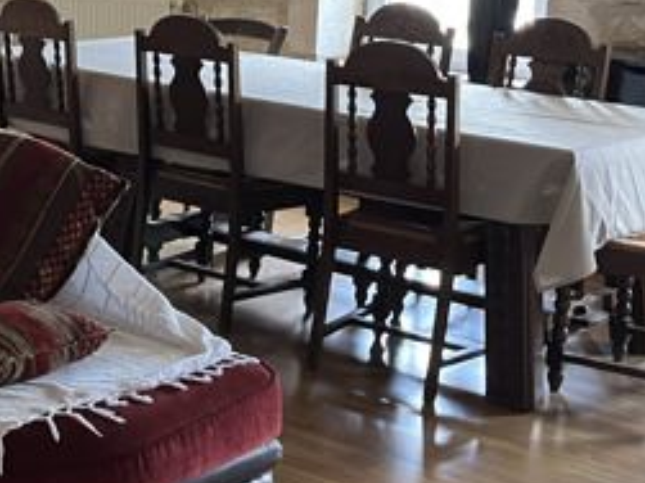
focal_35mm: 83
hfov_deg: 22.1
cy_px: 57
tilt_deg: -7.2
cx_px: -87
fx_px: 1546
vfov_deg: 17.5
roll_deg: -2.5
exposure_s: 1/60
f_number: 1.6
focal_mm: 5.1
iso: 320
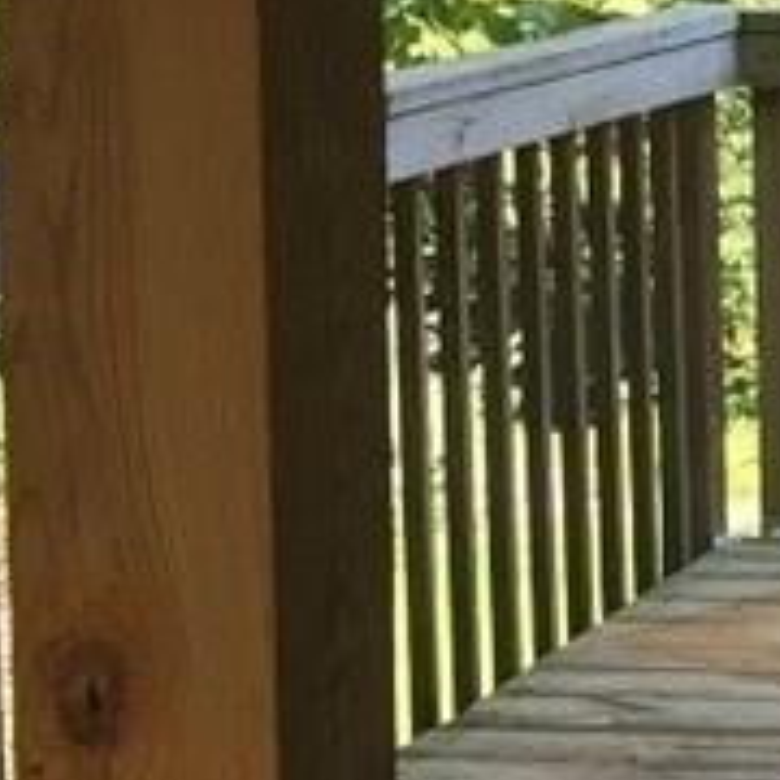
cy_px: 52
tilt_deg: -4.1
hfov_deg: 10.6
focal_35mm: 146
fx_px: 3722
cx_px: 1746
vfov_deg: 11.9
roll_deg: -1.4
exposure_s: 1/225
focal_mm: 4.15
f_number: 2.2
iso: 32
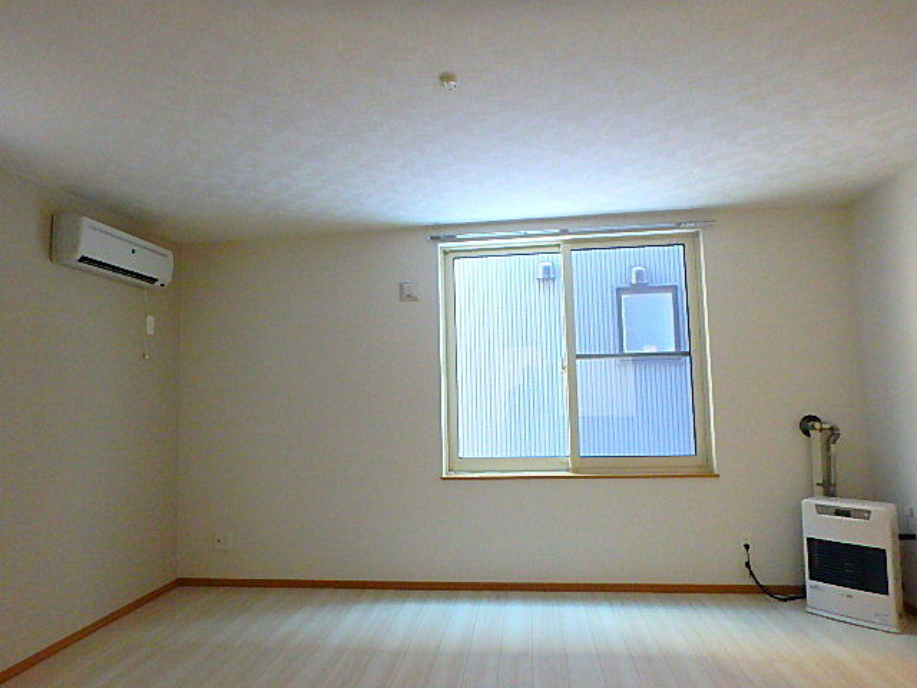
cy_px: 344
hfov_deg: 79.0
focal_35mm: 21
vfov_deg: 63.4
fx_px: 556
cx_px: 458
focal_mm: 3.7
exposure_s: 1/10
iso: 800
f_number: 3.5
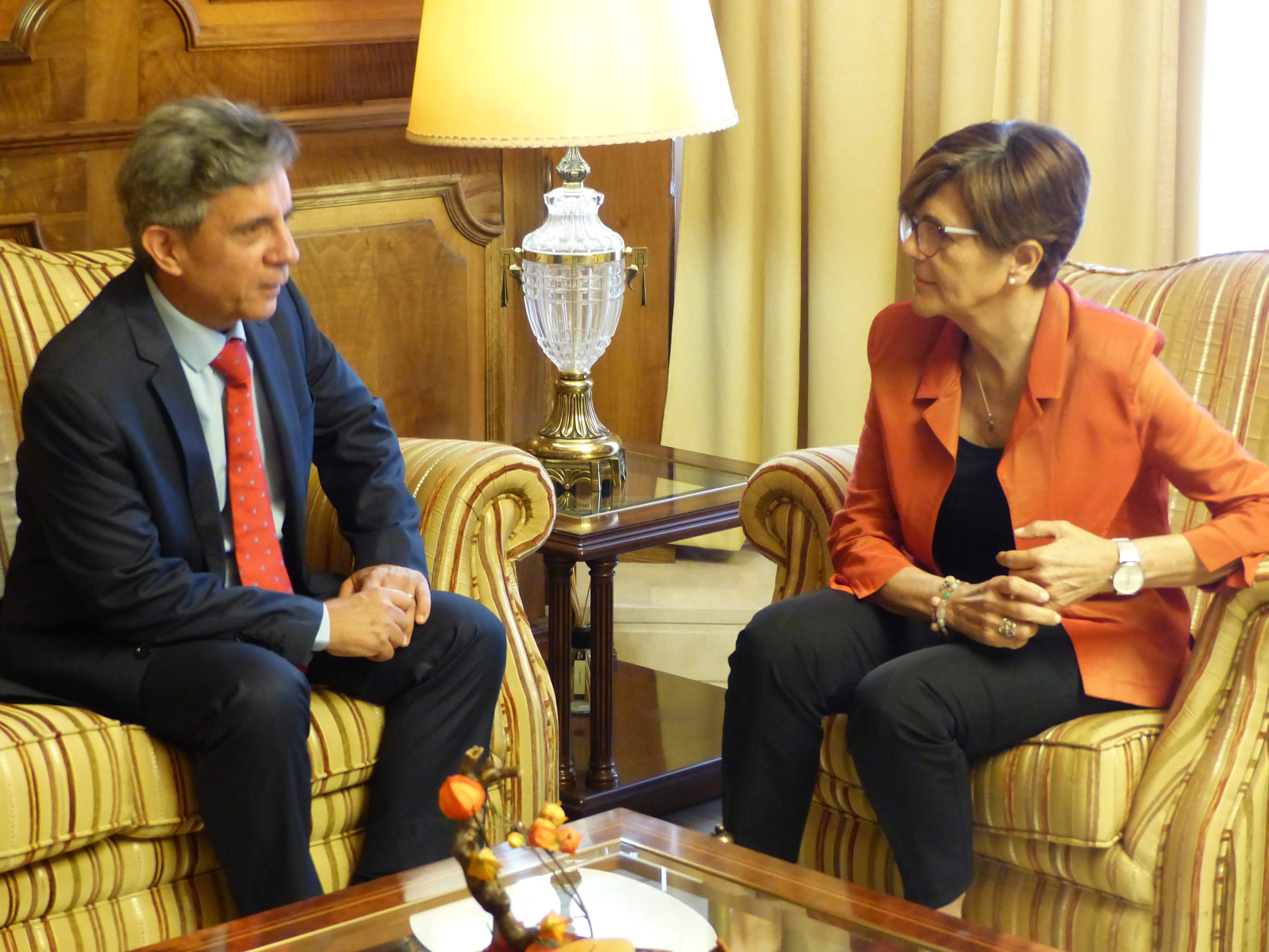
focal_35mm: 83
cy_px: 476
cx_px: 634
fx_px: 3043
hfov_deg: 23.6
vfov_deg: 17.8
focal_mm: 15
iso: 500
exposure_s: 1/15
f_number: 2.8
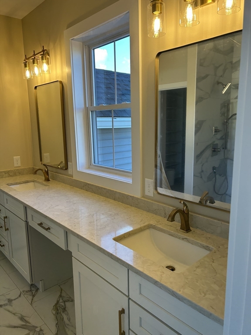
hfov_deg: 53.1
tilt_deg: -10.3
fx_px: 251
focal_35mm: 26
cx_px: 126
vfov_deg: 67.3
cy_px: 168
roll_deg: +1.1
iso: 32
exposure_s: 1/147
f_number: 1.5
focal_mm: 5.7
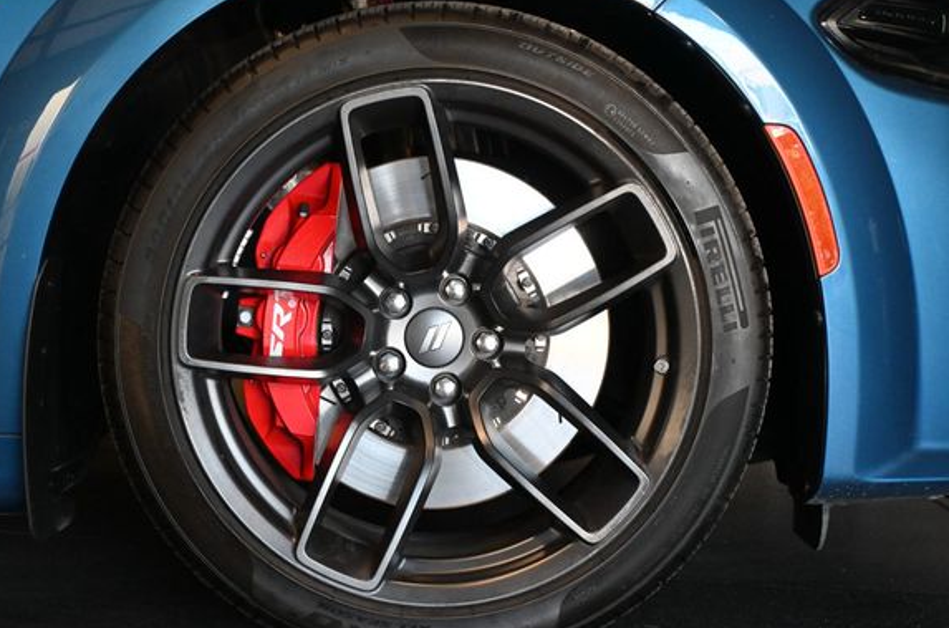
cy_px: 333
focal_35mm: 57
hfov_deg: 35.1
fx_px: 1499
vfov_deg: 23.6
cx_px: 432
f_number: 5
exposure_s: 1/125
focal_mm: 34
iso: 3200
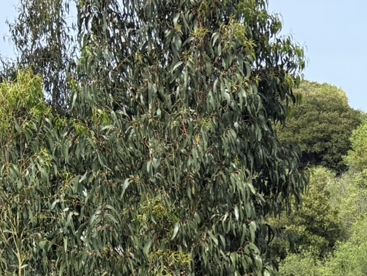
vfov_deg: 14.6
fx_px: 1007
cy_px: 408
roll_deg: -0.3
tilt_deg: -13.0
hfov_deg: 19.5
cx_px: 434
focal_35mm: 95
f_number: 1.78
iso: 100
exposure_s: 1/2053
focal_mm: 6.76
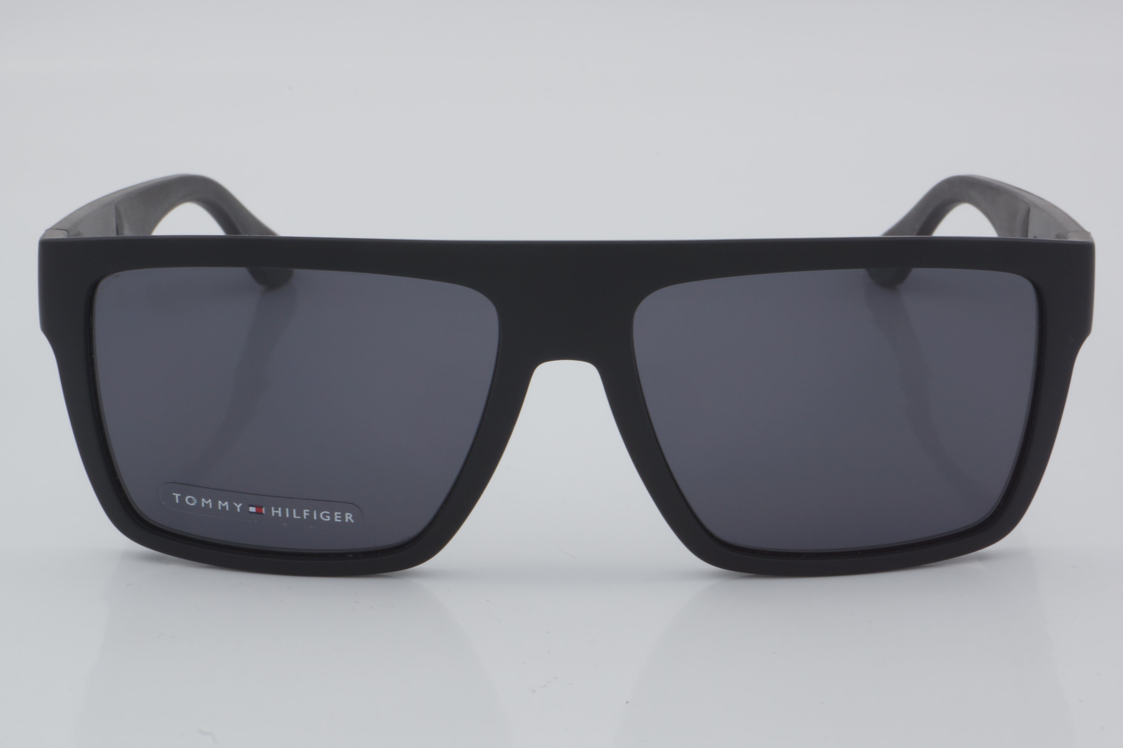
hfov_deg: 24.6
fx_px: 2573
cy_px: 374
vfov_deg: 16.6
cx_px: 562
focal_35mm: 82
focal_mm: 55
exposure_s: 1/4
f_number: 32
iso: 100
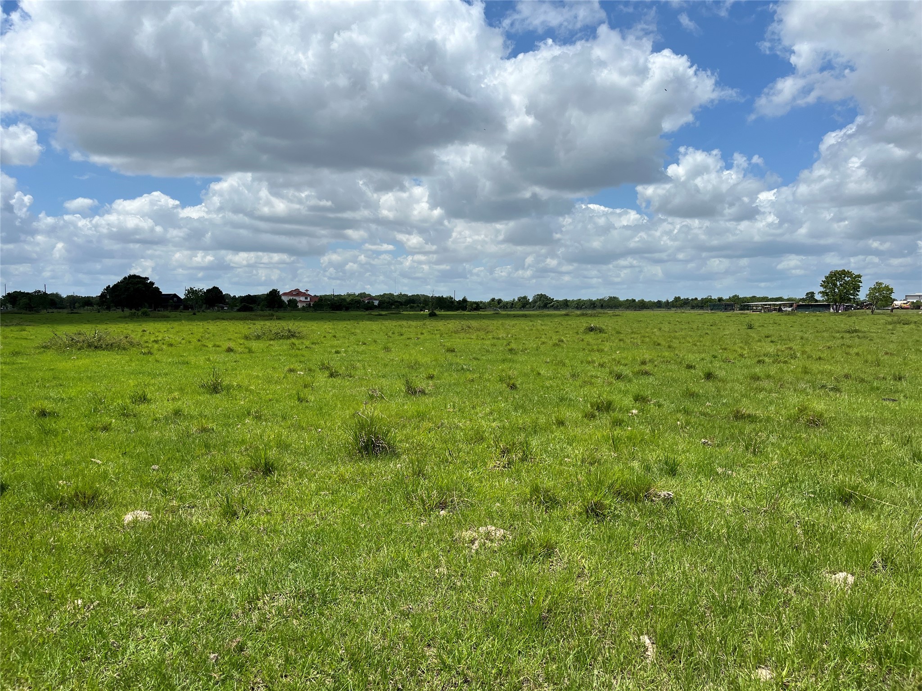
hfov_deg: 67.3
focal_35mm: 26
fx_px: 693
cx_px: 461
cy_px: 346
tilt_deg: -3.6
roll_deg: -0.4
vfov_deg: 53.1
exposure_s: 1/6173
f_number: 1.6
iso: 50
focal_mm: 5.1
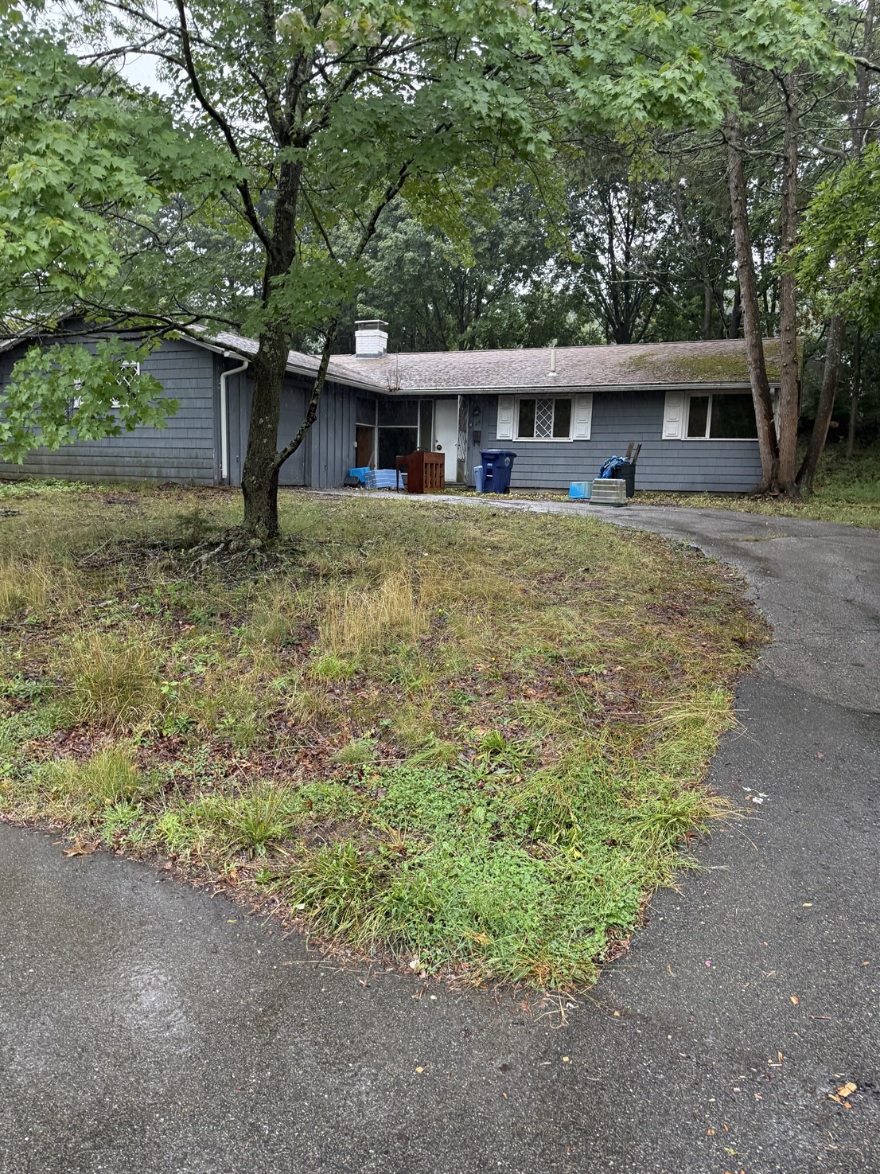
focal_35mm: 25
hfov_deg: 54.9
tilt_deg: -5.2
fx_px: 848
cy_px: 600
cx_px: 436
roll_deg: -2.6
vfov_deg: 69.4
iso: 200
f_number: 1.78
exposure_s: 1/174
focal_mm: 6.76
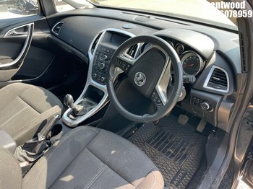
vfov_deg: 53.0
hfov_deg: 67.3
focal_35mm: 26
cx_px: 126
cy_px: 94
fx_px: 190
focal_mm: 4.2
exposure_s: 1/130
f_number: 1.6
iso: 32
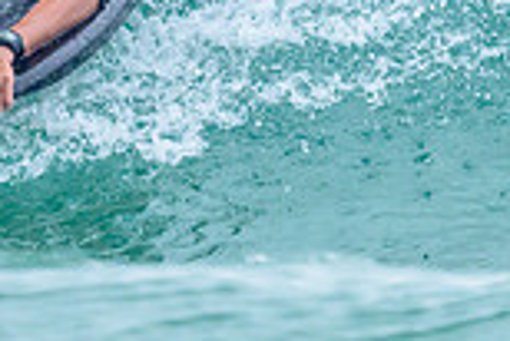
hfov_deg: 0.5
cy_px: -90
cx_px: 324
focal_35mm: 4131
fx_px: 58576
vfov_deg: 0.3
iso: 800
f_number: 6.3
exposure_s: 1/2500
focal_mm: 800
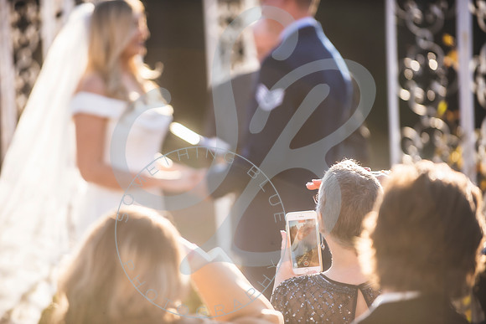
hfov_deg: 10.3
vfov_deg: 6.9
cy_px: 162
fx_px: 2701
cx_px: 243
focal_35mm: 200
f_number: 2.8
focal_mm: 200
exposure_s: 1/800
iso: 200
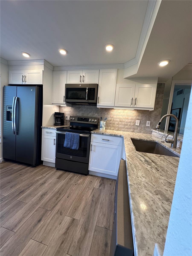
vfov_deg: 102.1
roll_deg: -4.6
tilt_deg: -5.3
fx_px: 104
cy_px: 128
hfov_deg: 85.7
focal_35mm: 14
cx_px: 96
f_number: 2.2
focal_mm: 2.22
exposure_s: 1/120
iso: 160
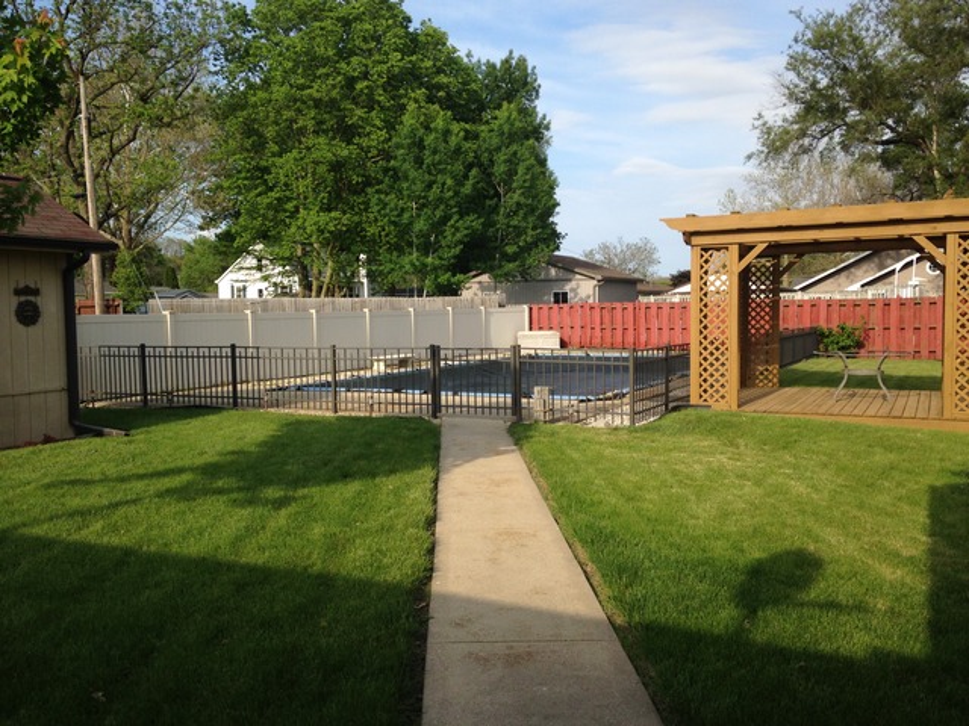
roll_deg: -1.3
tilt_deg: -2.5
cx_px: 484
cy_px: 363
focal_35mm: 33
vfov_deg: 42.9
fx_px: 924
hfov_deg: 55.4
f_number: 2.4
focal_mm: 4.12
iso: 50
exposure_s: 1/1355
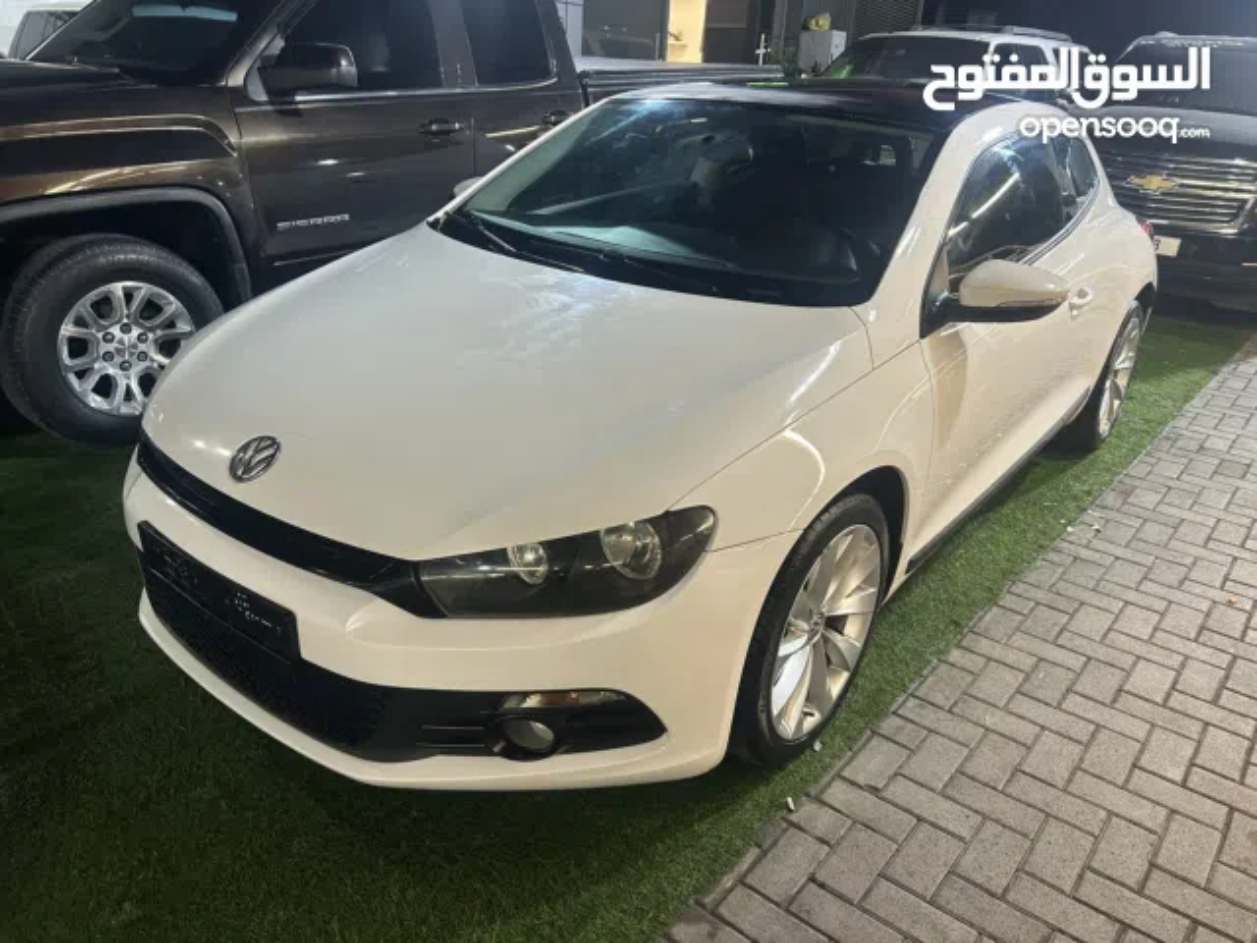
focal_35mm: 26
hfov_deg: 67.3
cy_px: 472
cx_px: 628
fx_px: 944
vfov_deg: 53.1
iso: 80
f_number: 1.5
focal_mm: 5.7
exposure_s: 1/50
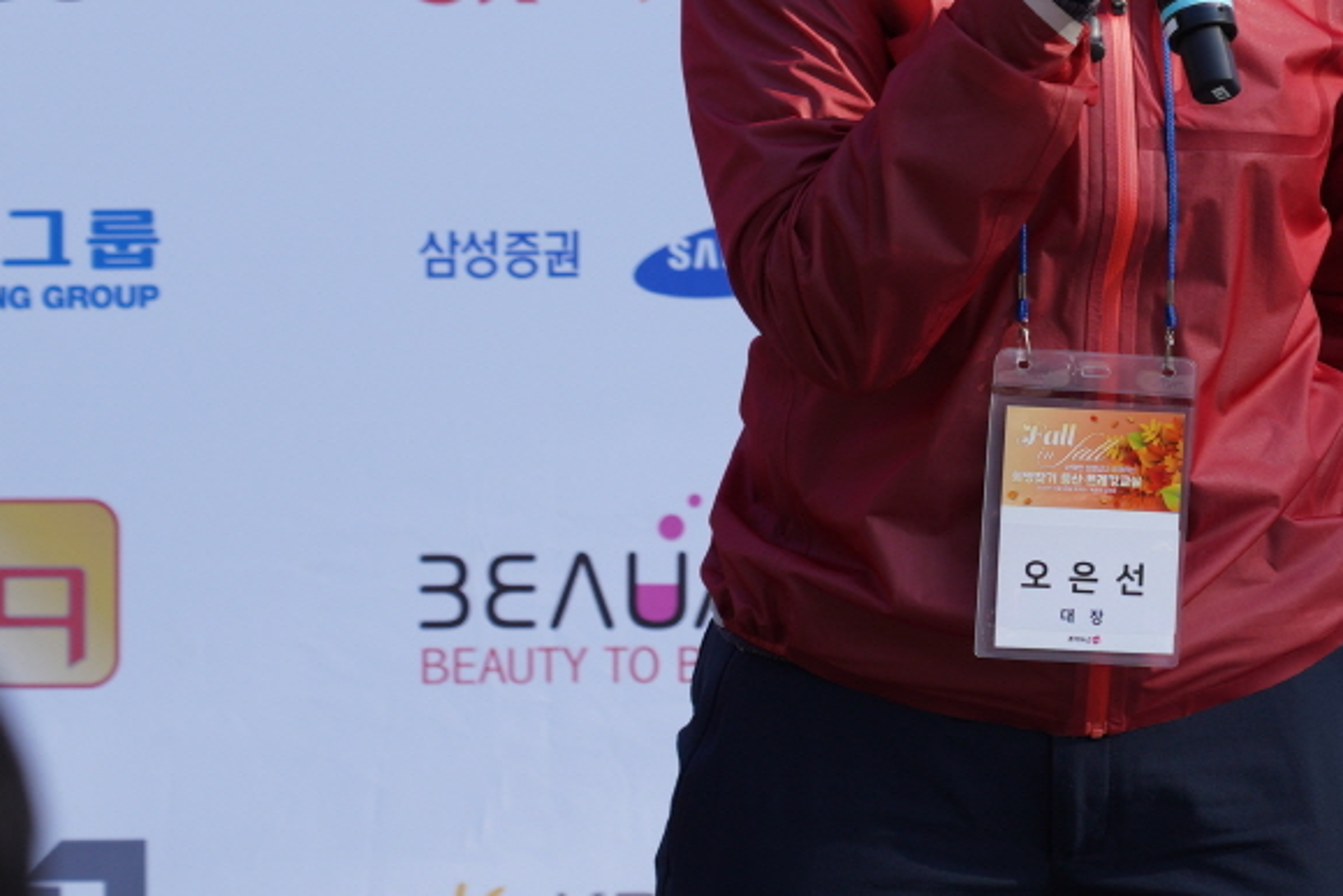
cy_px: -338
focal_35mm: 326
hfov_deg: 6.3
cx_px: 1512
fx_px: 12164
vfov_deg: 4.2
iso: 100
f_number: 5.6
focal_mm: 105
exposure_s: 1/125
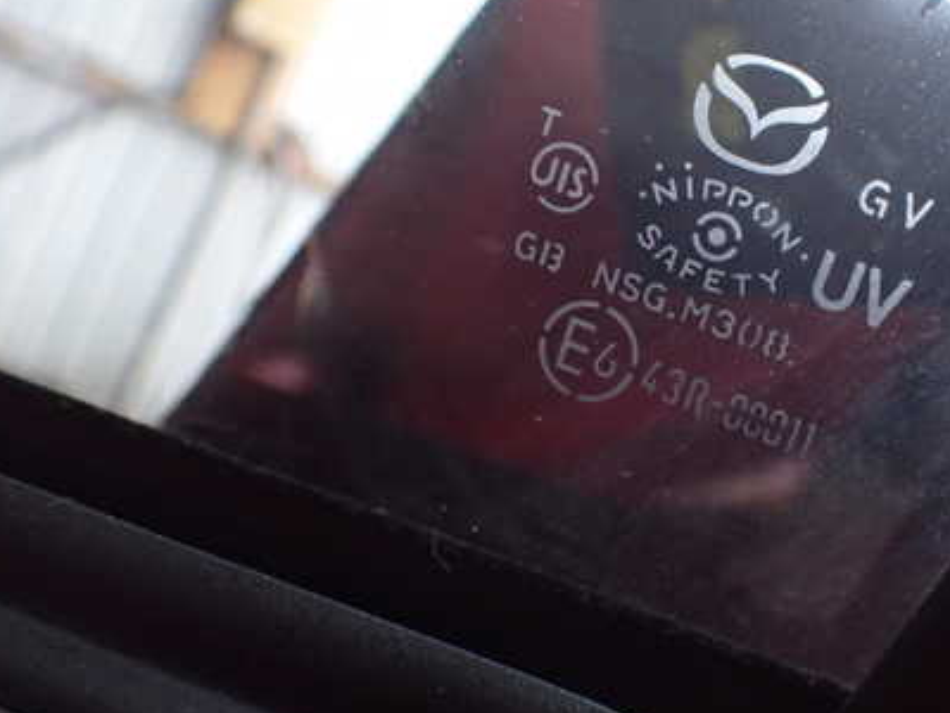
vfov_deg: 32.1
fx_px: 1235
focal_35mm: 45
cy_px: 309
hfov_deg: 41.4
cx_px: 646
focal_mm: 5.4
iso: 400
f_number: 2.3
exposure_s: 1/125
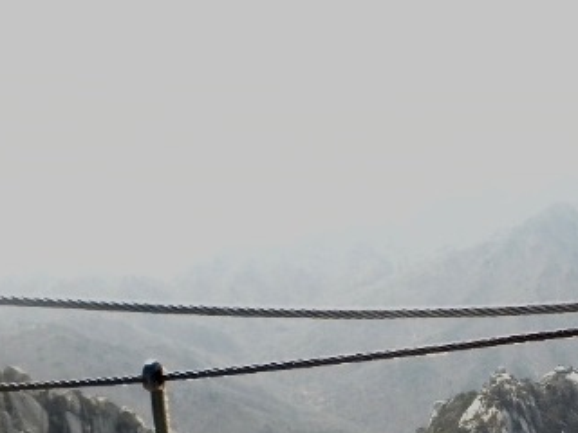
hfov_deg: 25.6
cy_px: 363
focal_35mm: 74
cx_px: 511
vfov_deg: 19.6
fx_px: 1236
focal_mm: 6.6
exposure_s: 1/1248
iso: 400
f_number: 3.5
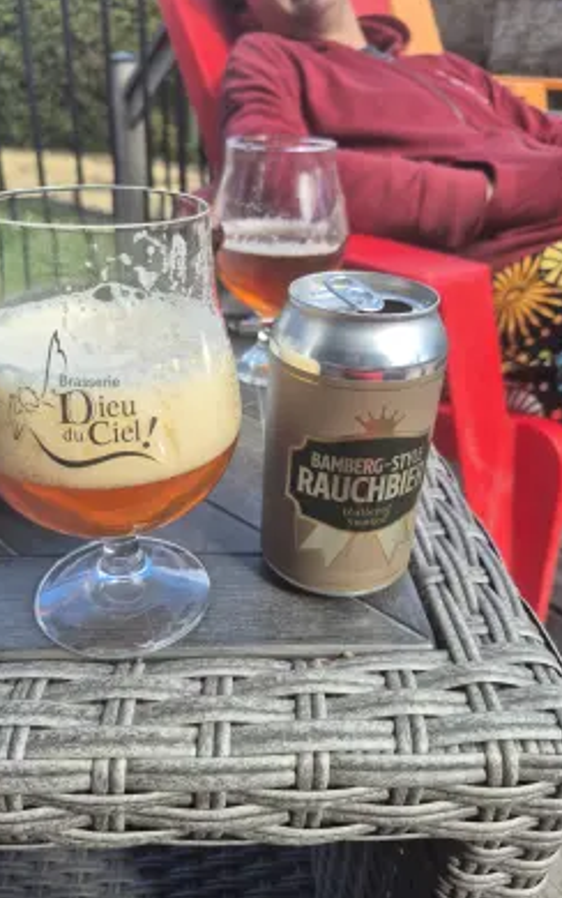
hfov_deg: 49.3
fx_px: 612
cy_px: 456
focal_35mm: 25
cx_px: 258
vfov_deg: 72.5
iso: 25
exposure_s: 1/331
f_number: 1.8
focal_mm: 5.4
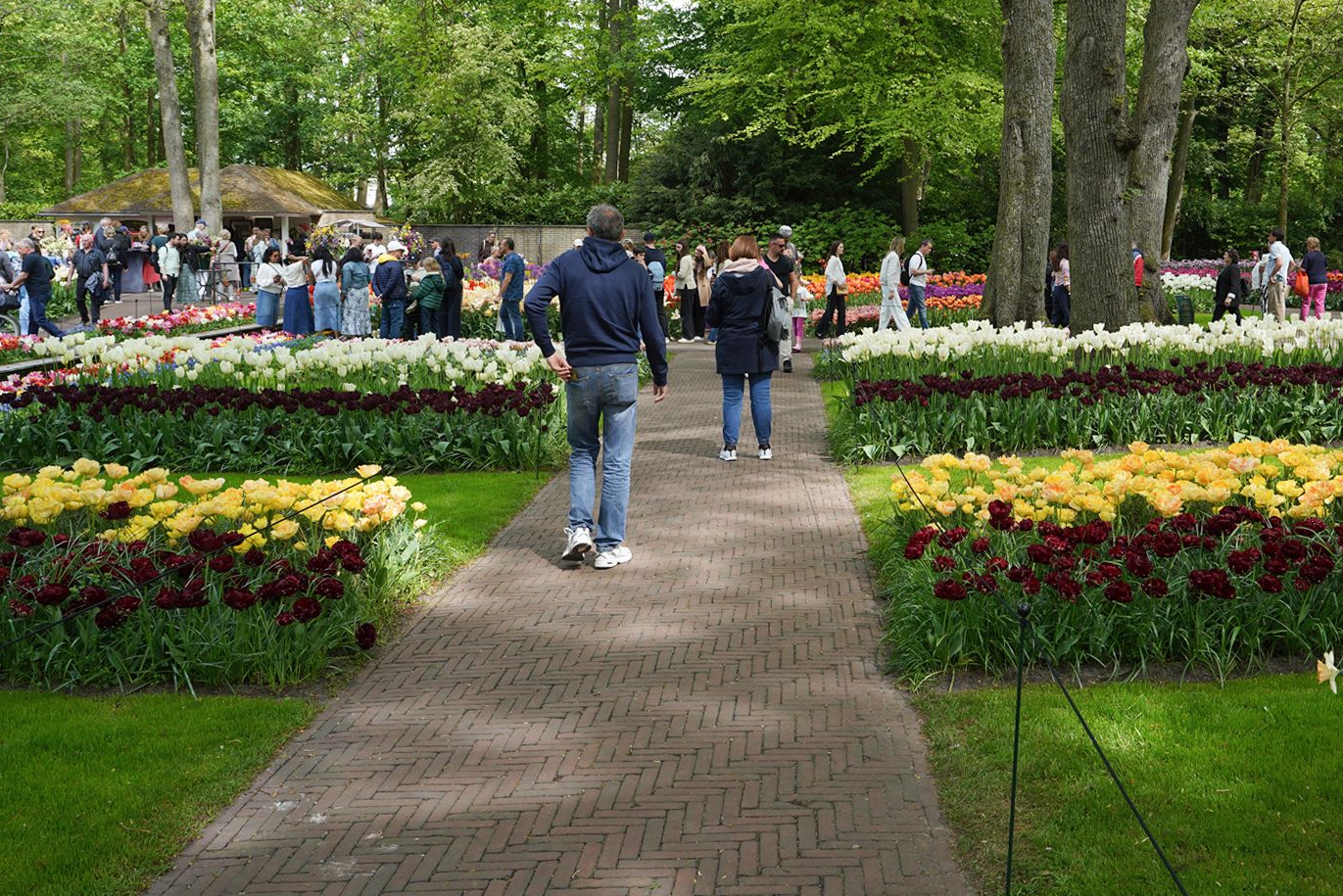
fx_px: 1306
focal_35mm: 35
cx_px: 844
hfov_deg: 53.8
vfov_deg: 37.7
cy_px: 344
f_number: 5.6
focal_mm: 24
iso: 100
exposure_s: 1/100
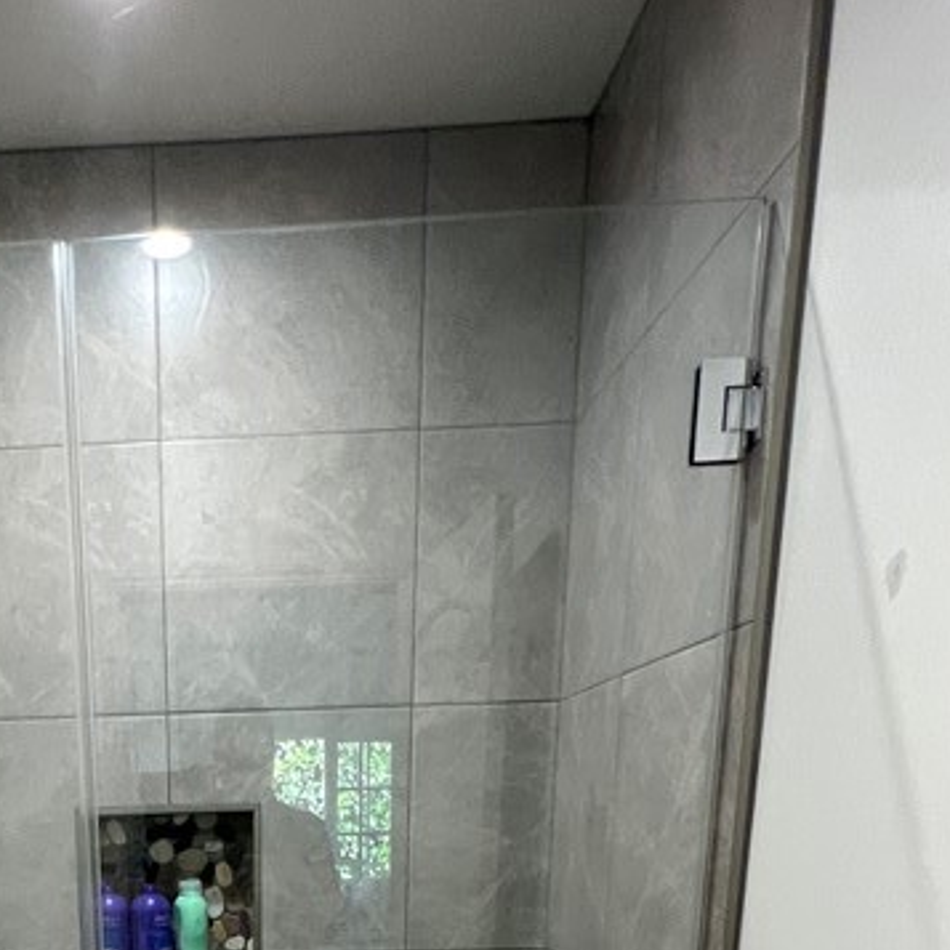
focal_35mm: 33
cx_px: 176
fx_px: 1025
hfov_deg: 46.8
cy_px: 1120
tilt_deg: -13.1
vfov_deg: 38.1
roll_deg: +0.4
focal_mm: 1.57
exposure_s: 1/60
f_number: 1.8
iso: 250
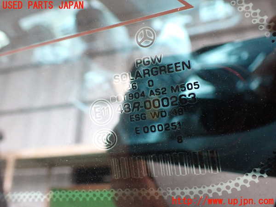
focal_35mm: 30
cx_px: 138
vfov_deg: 46.8
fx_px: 239
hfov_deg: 60.0
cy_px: 104
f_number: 2.3
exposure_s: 1/40
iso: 800
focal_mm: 5.4
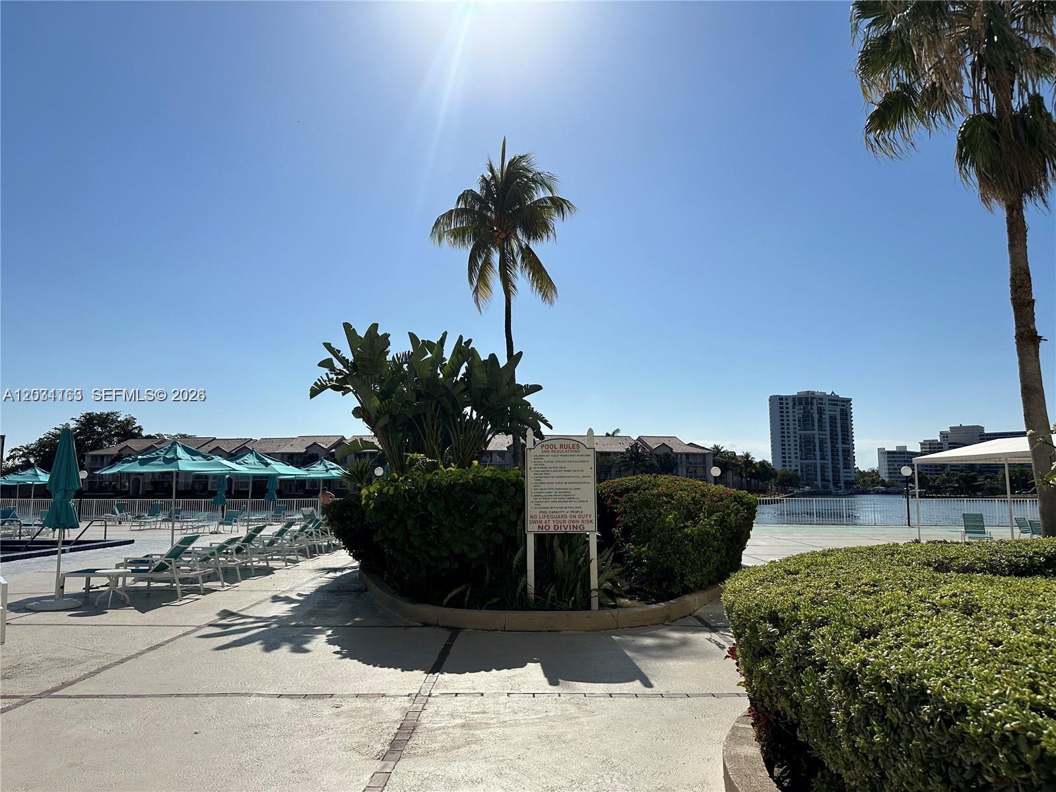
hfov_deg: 71.6
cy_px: 396
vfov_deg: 56.8
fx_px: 732
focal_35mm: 24
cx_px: 528
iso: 100
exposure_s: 1/15625
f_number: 1.78
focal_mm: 6.86
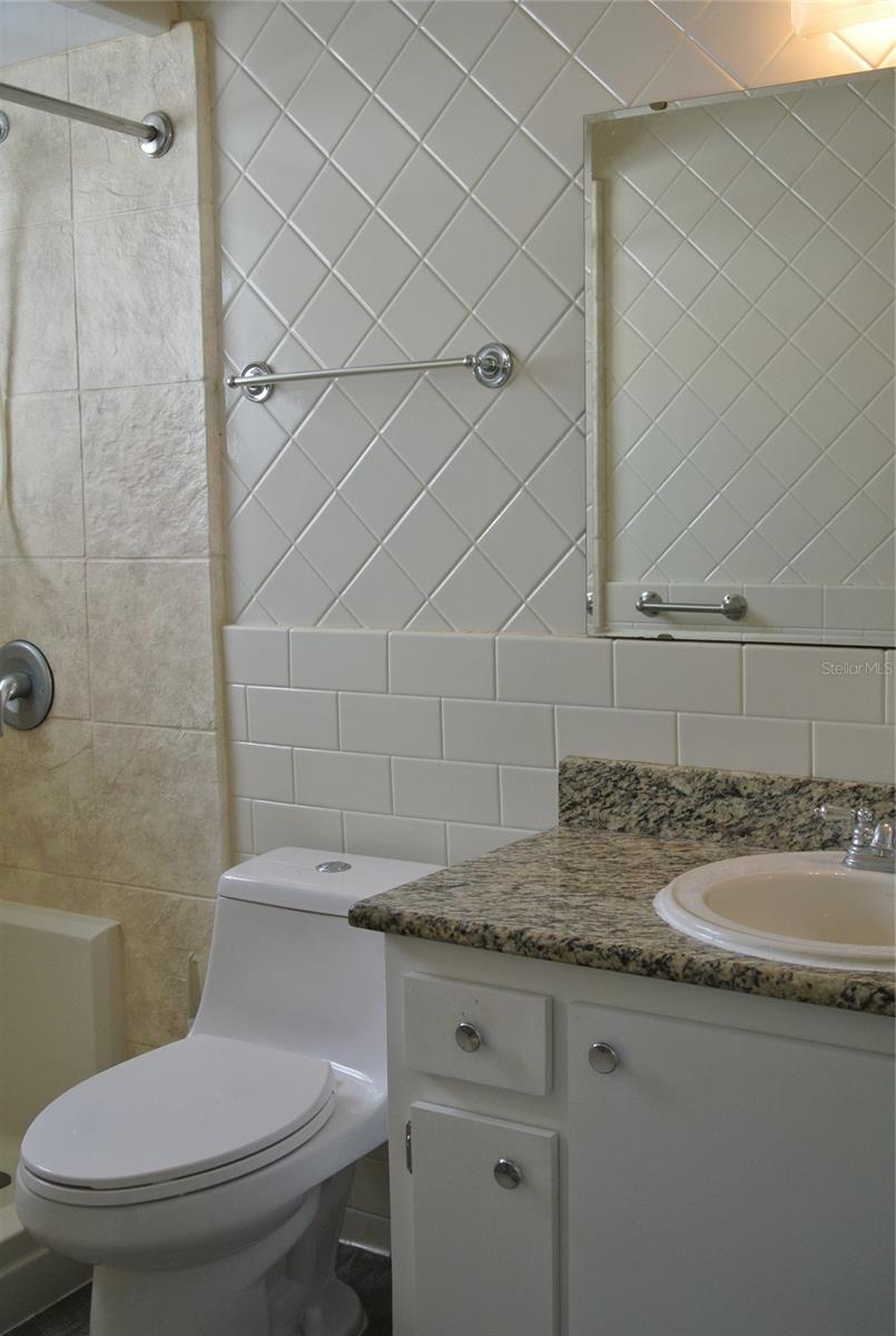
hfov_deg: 33.5
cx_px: 448
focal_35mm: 40
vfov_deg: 48.4
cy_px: 668
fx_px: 1487
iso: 200
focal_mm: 15.1
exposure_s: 1/80
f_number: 4.2
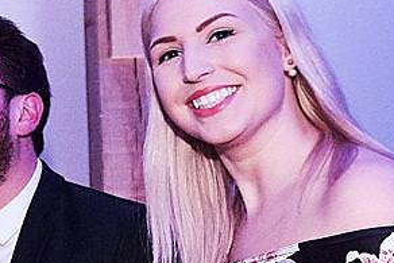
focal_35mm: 120
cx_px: -178
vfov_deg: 11.4
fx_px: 1314
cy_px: 214
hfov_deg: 15.8
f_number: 2.5
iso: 5000
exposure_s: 1/250
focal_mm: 23
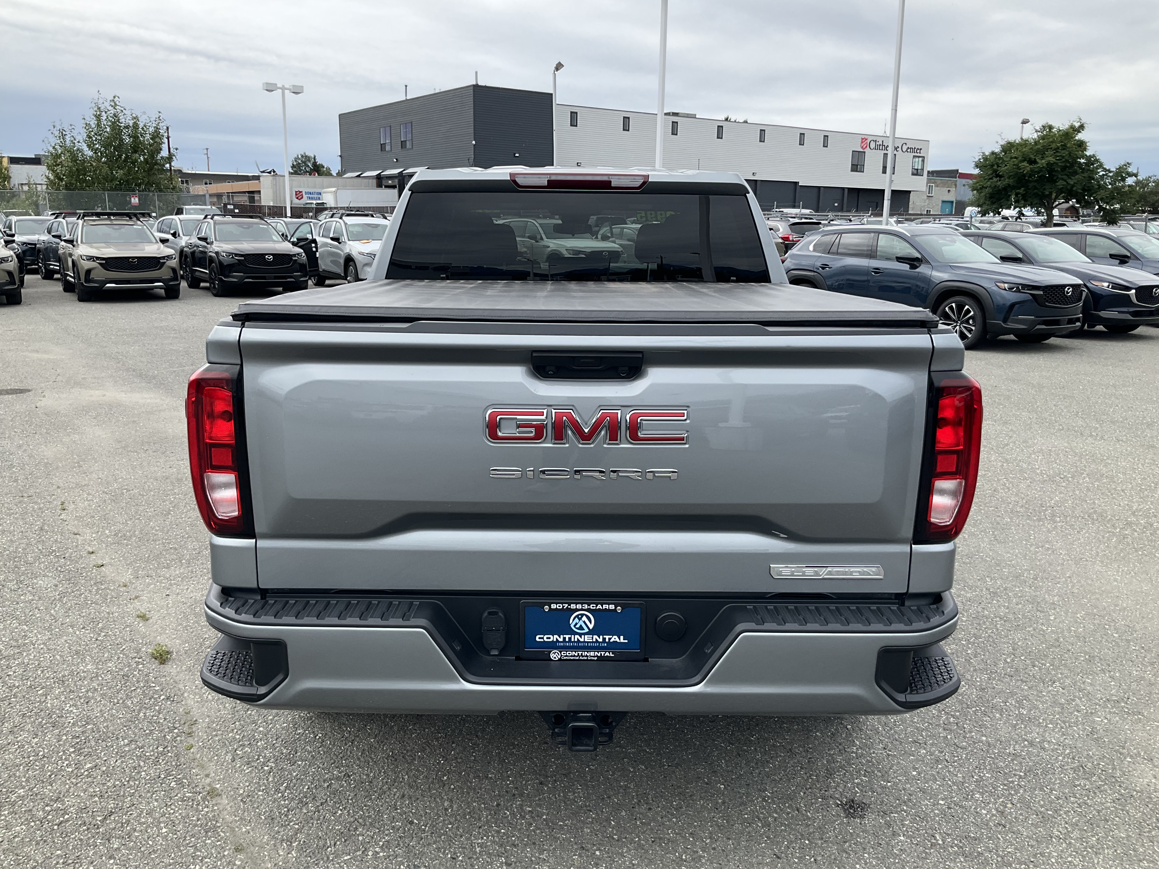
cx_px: 580
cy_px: 434
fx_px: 971
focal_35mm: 29
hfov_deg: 61.7
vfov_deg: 48.2
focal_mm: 3
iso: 25
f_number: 1.8
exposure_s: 1/666
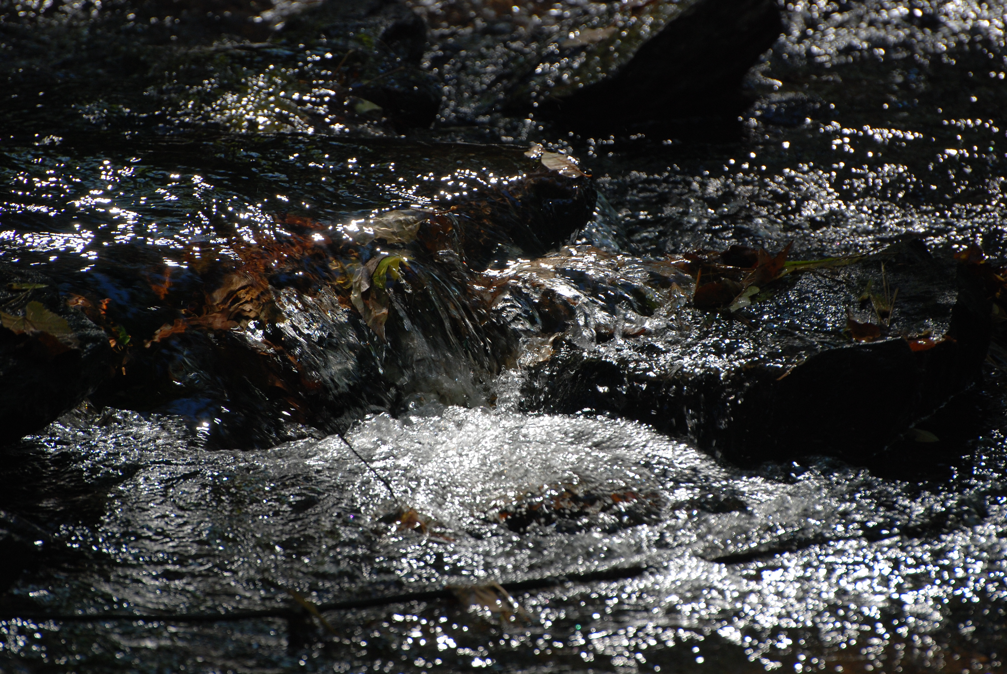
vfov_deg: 4.0
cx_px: 504
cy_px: 337
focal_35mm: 345
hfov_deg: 6.0
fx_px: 9662
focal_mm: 230
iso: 200
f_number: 5.6
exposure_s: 1/320
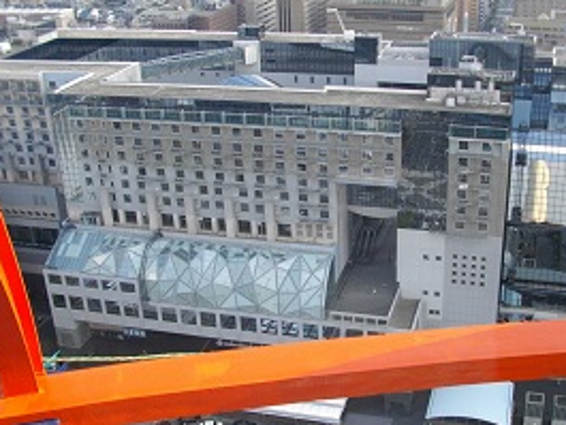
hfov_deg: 40.2
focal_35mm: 47
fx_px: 769
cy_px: 226
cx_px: 351
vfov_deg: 30.9
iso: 100
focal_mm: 5.7
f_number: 2.9
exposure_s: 1/400
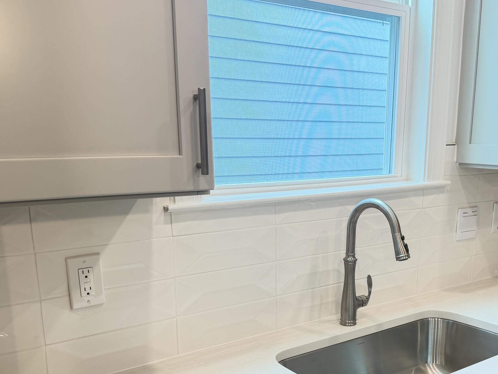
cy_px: 289
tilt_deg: -15.8
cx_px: 334
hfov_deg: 45.1
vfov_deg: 34.3
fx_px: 590
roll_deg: -1.5
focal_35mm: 41
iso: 200
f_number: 1.78
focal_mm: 6.76
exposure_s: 1/60
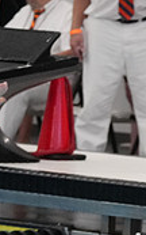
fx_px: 3887
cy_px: 164
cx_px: 366
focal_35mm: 610
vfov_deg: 3.4
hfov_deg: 2.1
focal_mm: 119
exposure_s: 1/1250
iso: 6400
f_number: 4
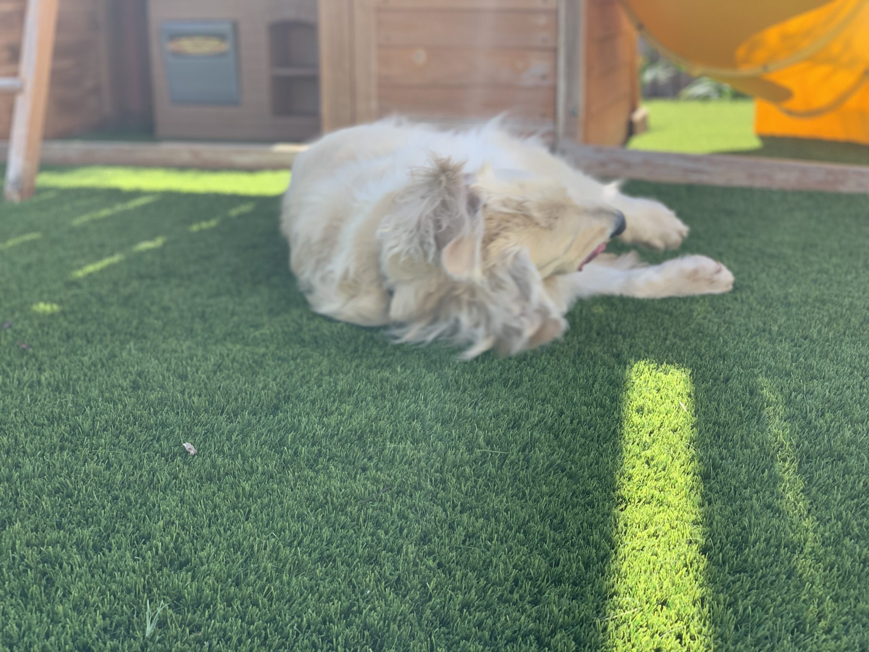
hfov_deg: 36.8
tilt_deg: -13.0
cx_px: 434
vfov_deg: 28.0
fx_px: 1305
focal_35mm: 52
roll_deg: +0.7
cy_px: 326
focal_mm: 6
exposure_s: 1/189
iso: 16
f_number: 2.4
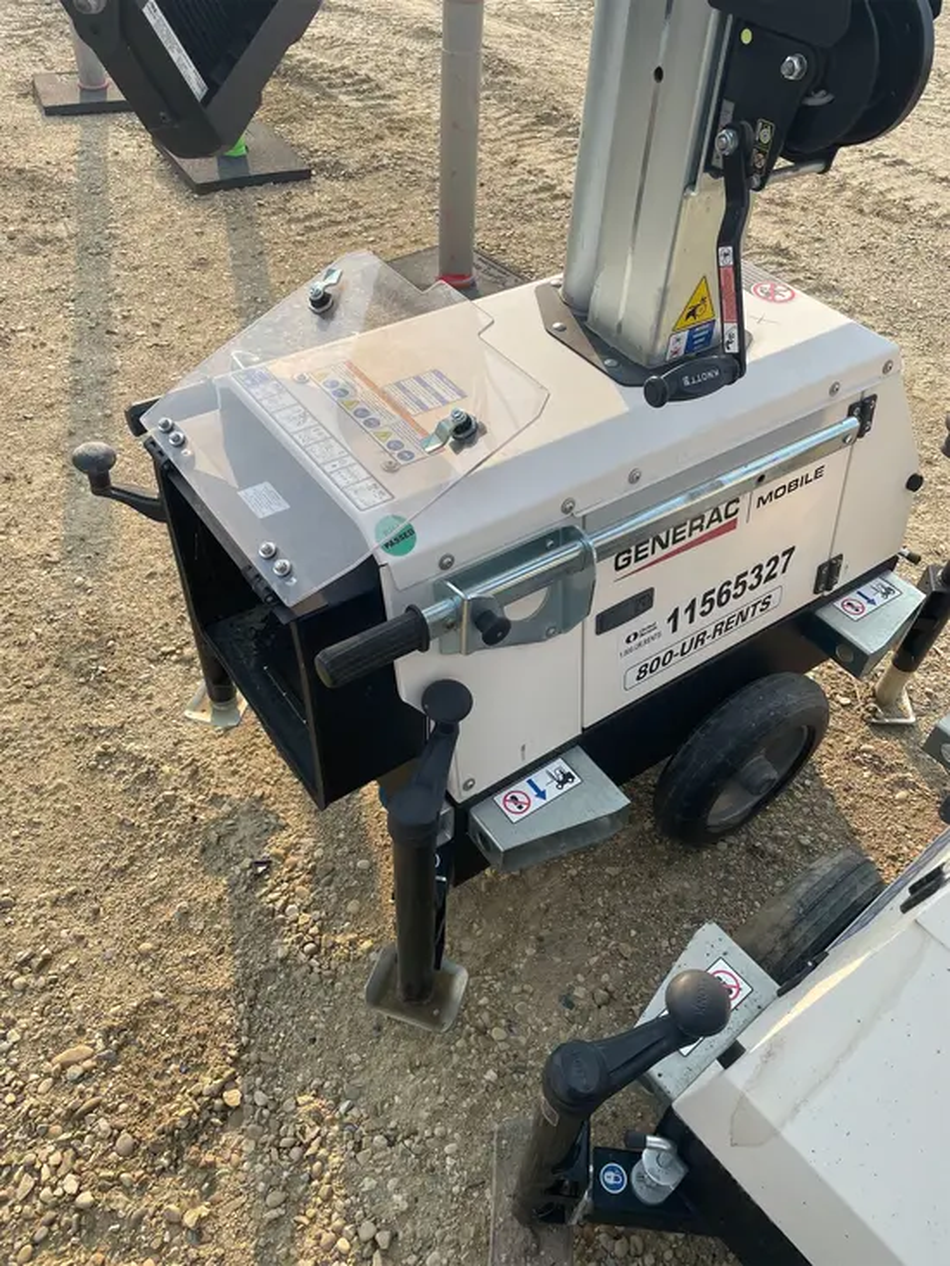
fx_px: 951
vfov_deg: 67.3
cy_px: 633
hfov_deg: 53.1
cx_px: 475
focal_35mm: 26
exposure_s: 1/1575
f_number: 1.6
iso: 32
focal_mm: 4.2
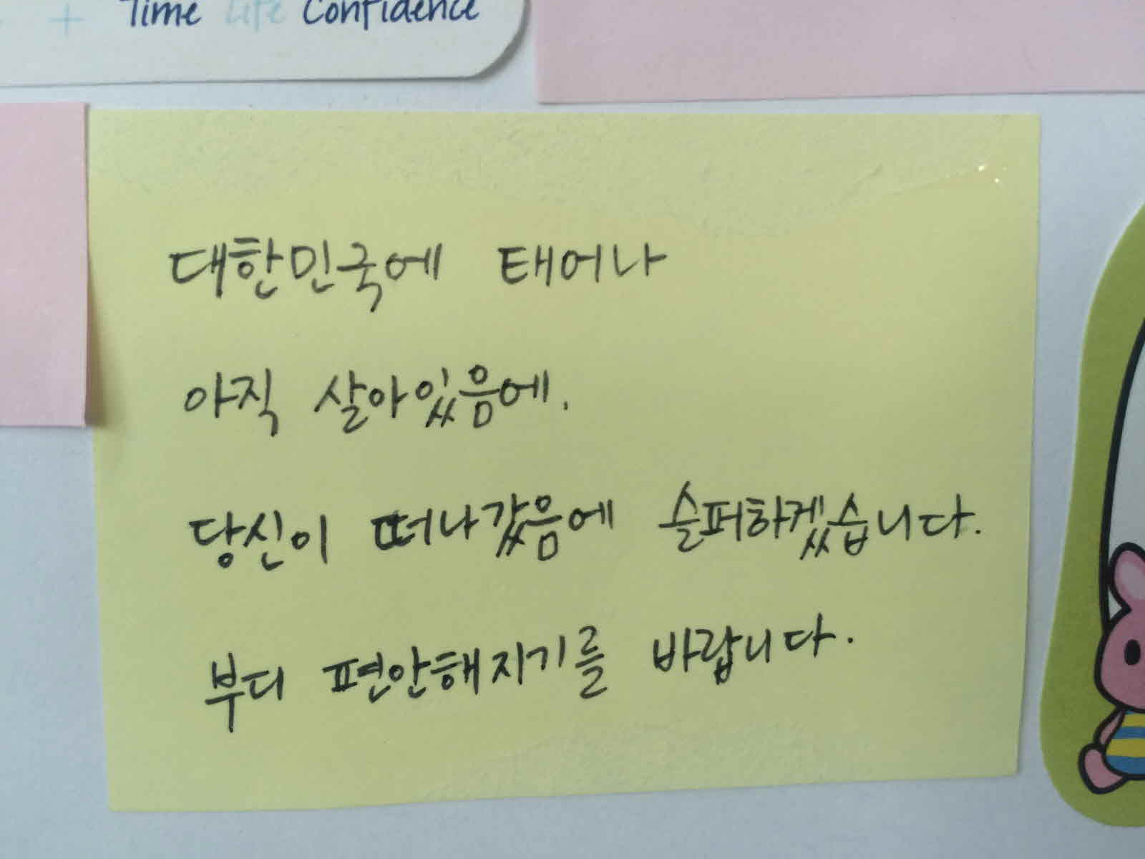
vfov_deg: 48.2
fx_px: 959
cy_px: 430
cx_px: 572
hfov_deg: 61.7
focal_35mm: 29
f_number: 2.2
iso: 40
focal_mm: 4.15
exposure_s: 1/40
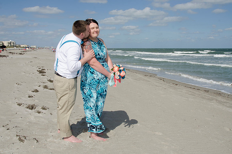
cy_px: 77
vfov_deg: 38.6
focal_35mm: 34
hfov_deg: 55.8
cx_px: 114
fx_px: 219
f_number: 11
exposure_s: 1/250
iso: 100
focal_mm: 22
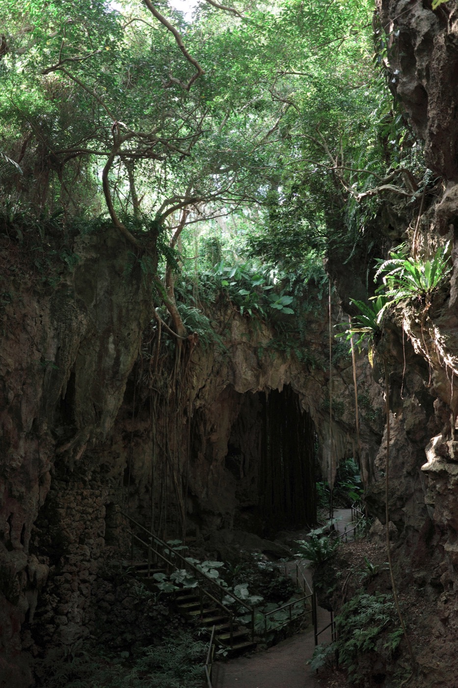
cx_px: 229
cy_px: 344
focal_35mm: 40
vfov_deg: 48.5
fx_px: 763
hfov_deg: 33.4
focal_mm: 26
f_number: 2.8
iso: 200
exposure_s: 1/250
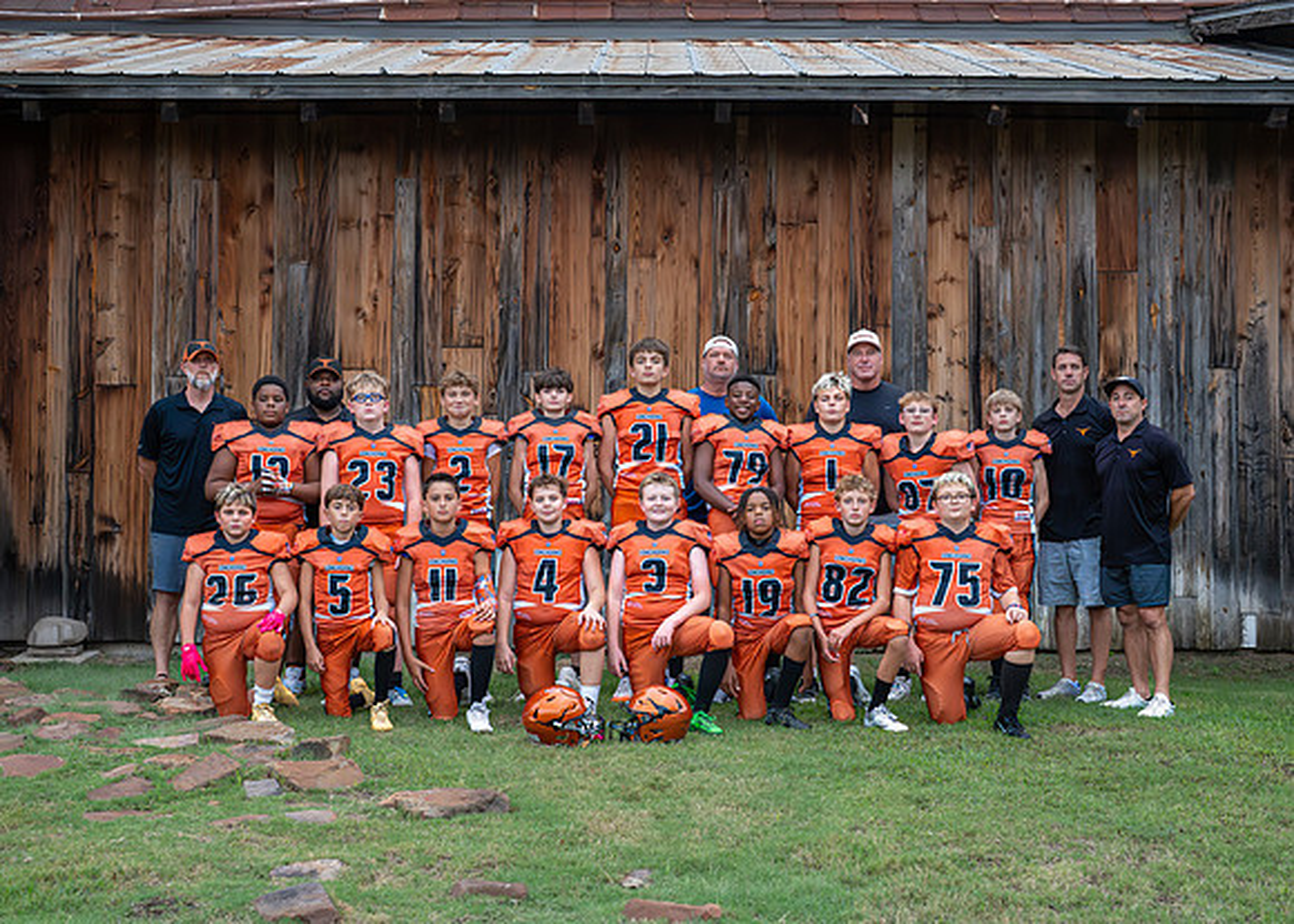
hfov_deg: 34.5
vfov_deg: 25.0
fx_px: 2084
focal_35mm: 57
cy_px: 495
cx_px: 649
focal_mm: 50
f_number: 4
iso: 4000
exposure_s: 1/500
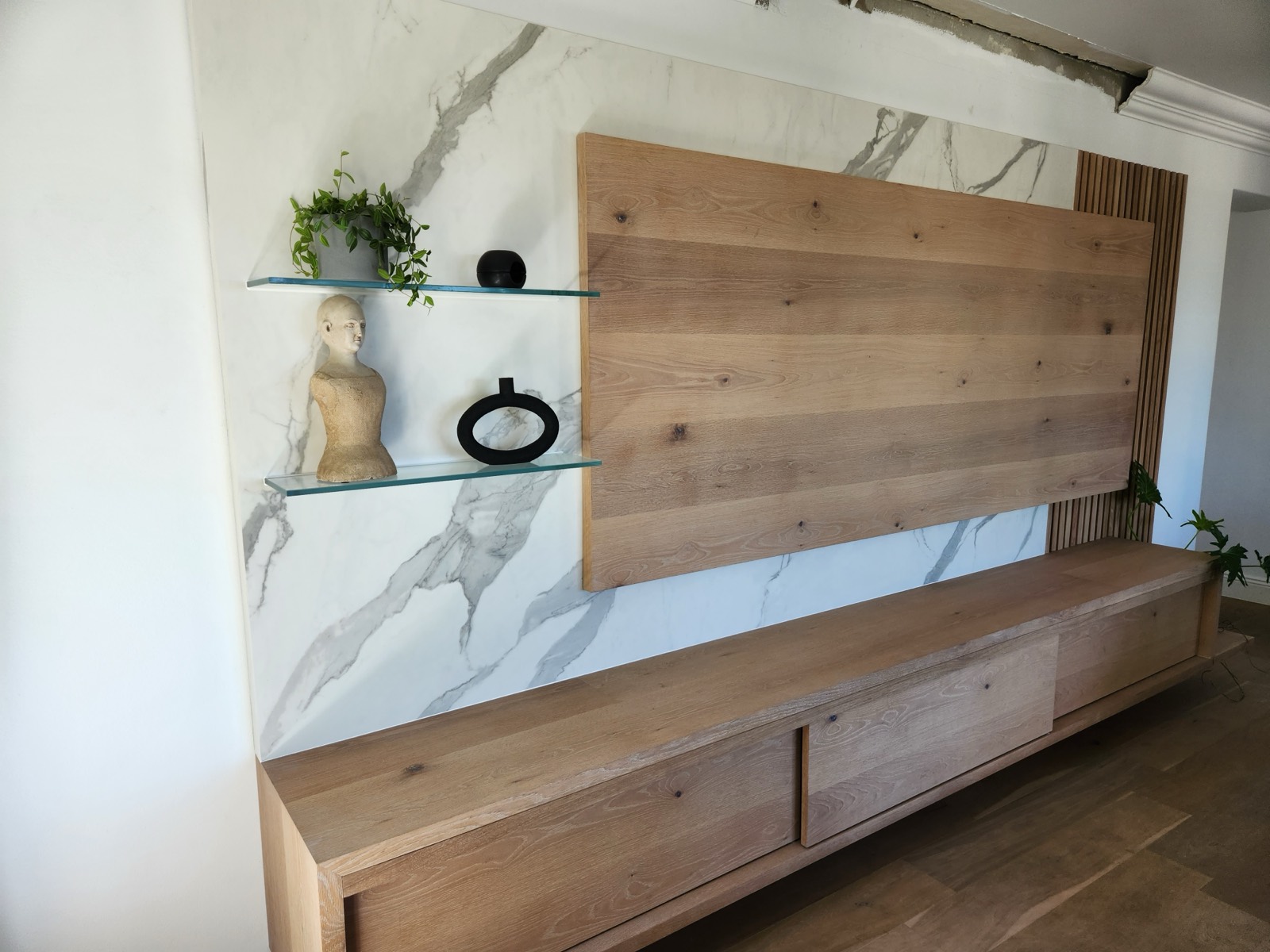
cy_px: 476
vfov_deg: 58.9
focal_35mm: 23
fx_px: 844
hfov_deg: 73.9
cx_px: 635
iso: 50
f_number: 1.8
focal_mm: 5.4
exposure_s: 1/180
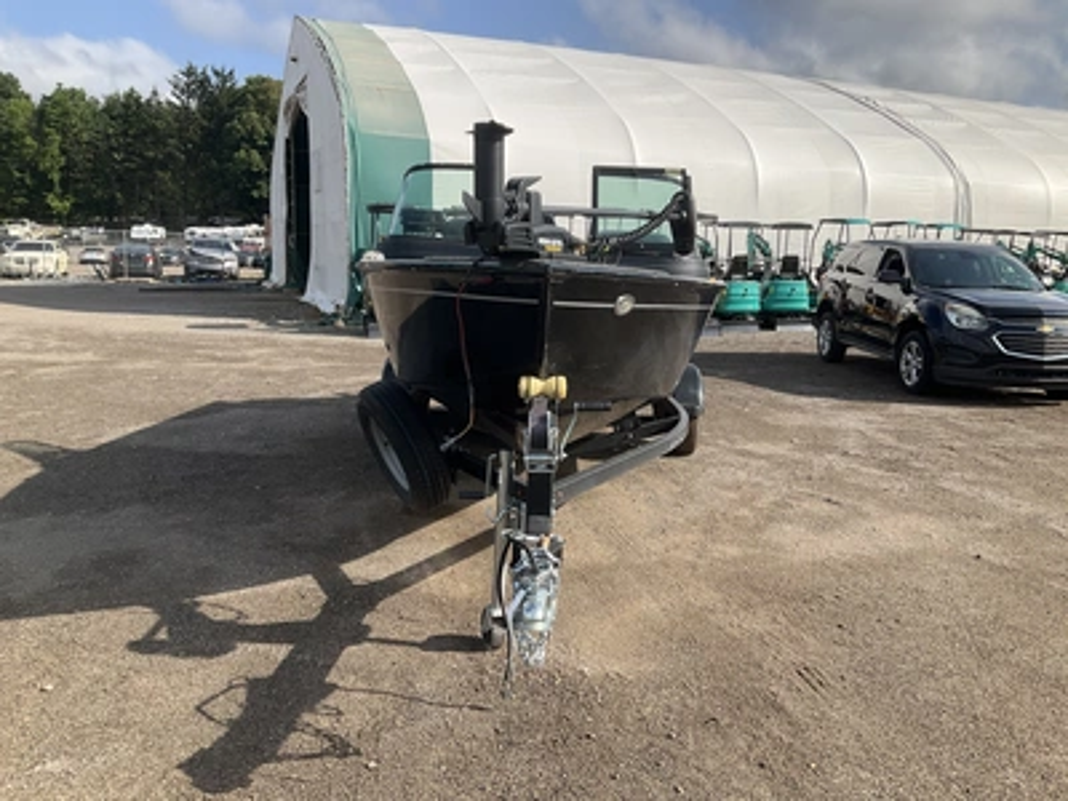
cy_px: 400
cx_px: 534
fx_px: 895
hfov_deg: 61.7
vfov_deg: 48.2
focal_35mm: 29
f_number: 1.8
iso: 25
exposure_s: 1/1577
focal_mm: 3
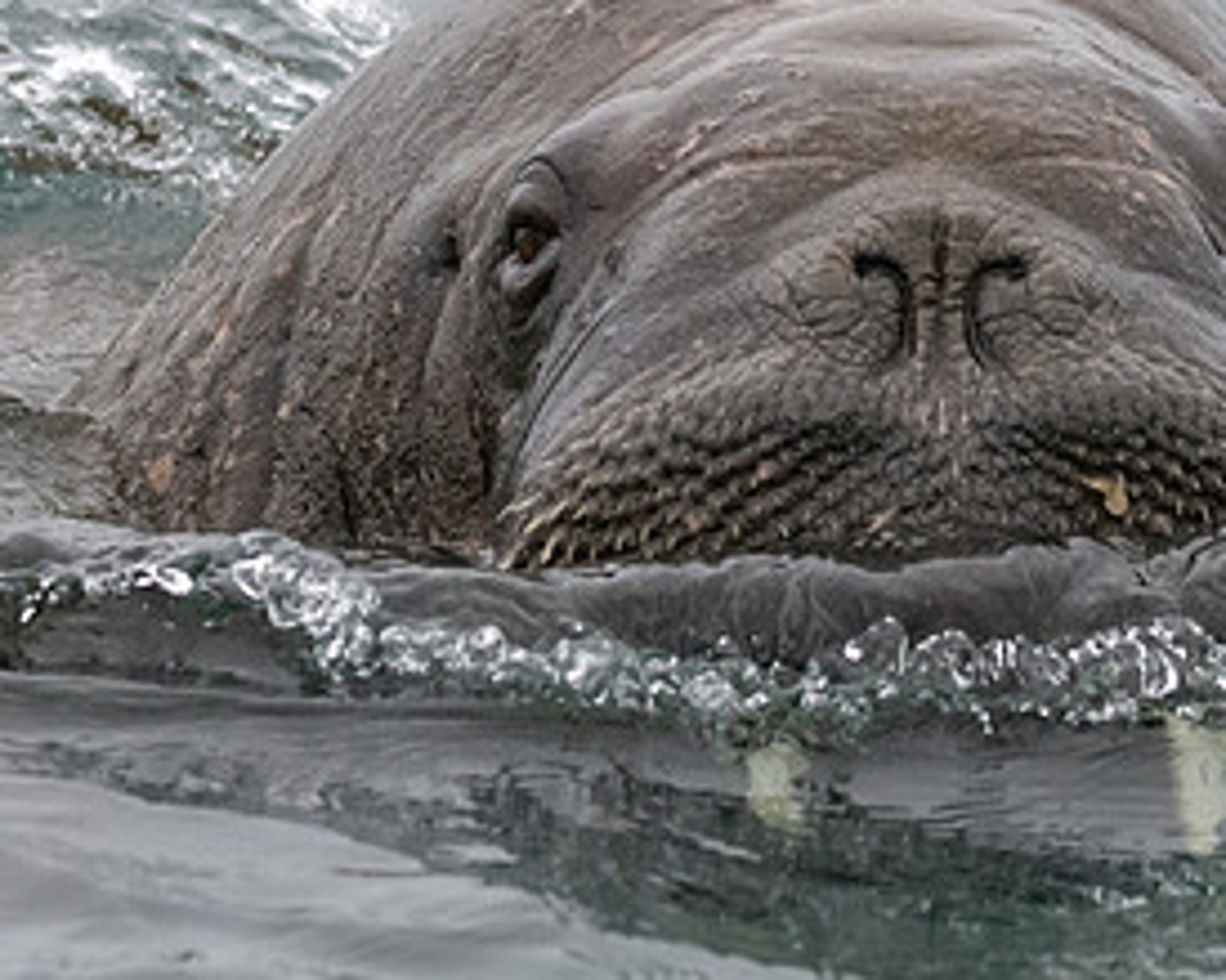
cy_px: 448
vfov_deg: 2.1
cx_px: 767
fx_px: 27240
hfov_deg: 2.6
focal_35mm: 751
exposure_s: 1/2000
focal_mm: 220
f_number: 5.6
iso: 3200
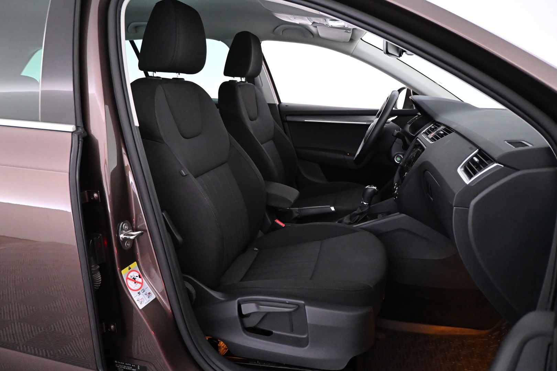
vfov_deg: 50.4
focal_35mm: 26
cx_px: 278
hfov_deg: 70.4
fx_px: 395
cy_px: 186
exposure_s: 1/60
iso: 5000
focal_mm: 17
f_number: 3.5
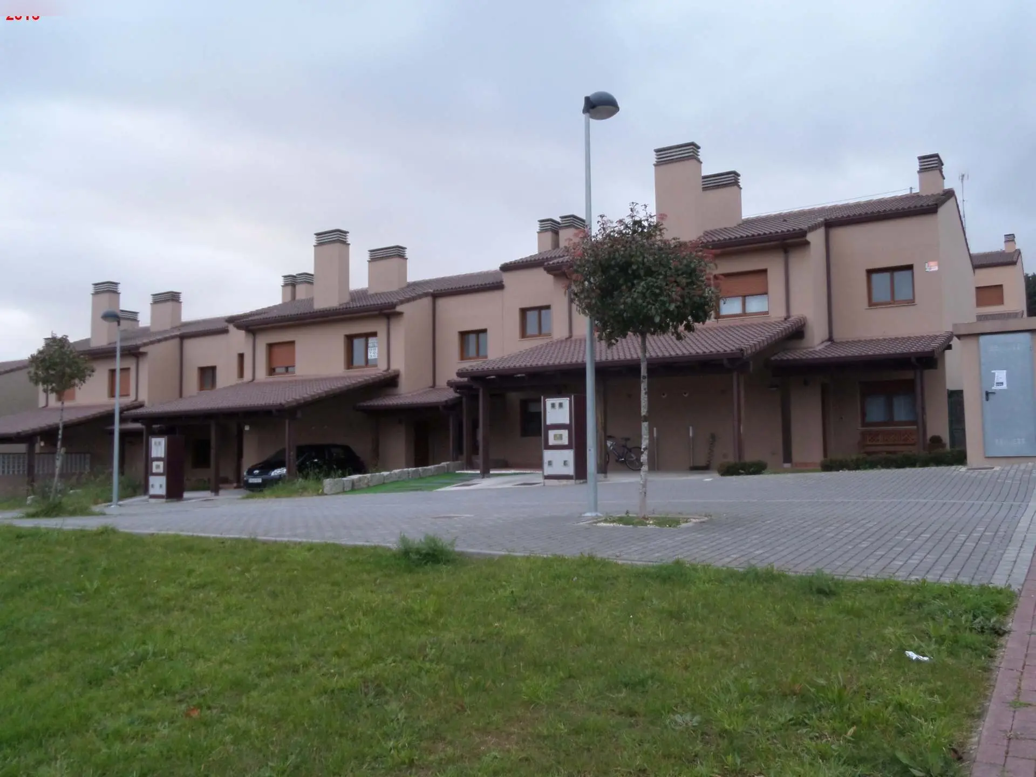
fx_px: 958
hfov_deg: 56.8
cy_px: 388
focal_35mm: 32
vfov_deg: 44.2
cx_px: 518
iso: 160
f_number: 3.4
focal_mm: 5.3
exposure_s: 1/45
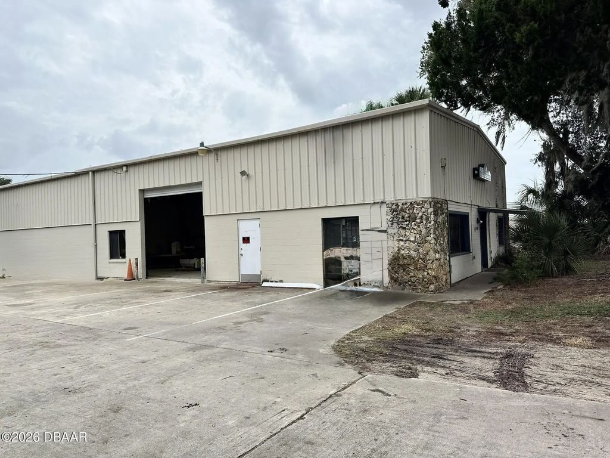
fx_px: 423
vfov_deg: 56.8
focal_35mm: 24
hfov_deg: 71.6
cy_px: 229
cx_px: 305
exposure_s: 1/2203
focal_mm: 6.86
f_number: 1.78
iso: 80
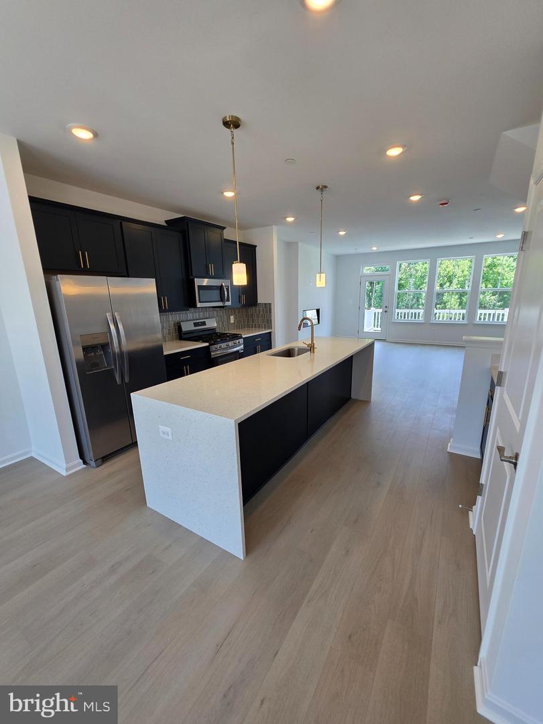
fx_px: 272
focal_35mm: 13
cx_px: 272
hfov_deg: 89.9
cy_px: 362
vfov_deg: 106.2
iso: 64
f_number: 1.9
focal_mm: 2.2
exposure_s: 1/120
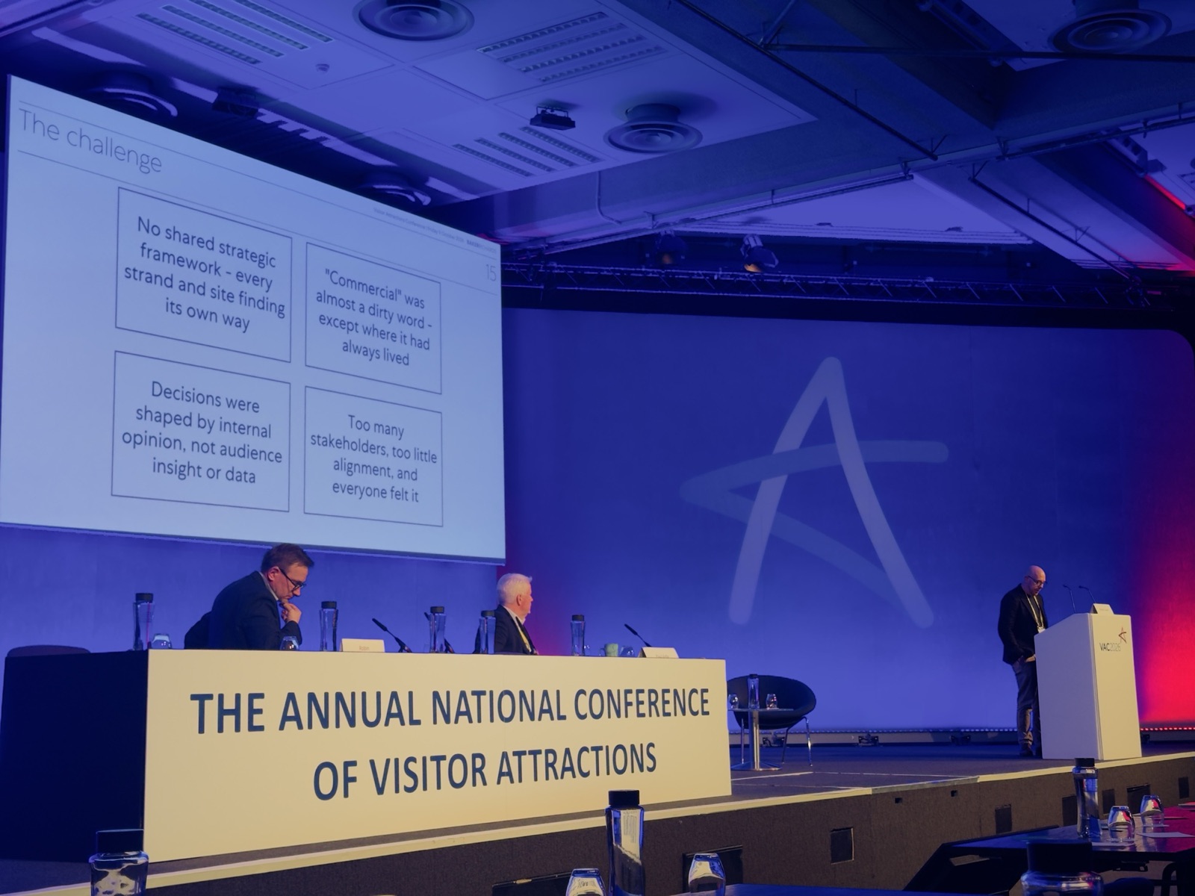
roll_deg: +0.9
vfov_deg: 30.3
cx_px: 598
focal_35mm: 48
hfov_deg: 39.7
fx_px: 1657
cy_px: 448
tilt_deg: +8.2
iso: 64
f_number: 1.78
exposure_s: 1/50
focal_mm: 6.76
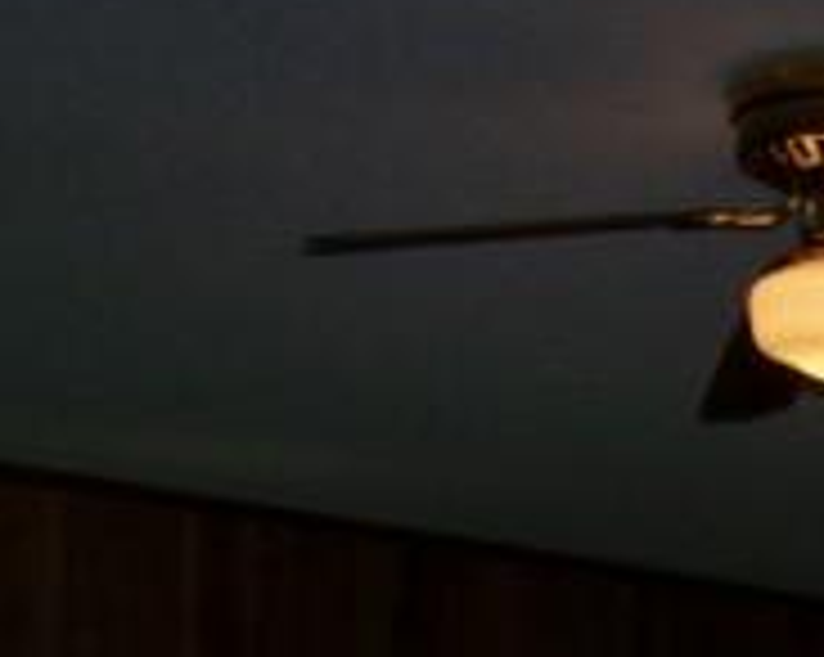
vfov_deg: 11.9
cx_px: 1148
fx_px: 2996
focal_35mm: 123
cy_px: 1017
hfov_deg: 14.8
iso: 64
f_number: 6.3
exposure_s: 1/50
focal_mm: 5.85
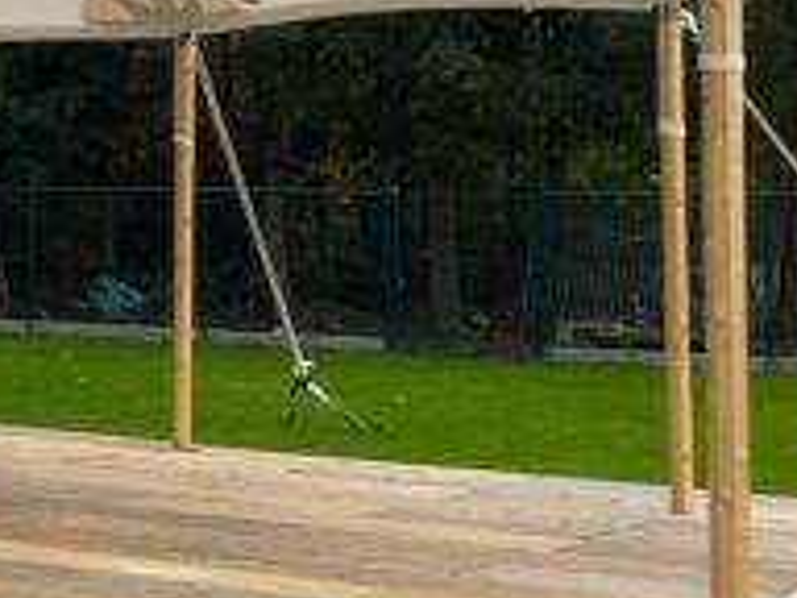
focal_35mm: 104
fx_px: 2394
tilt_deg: +3.7
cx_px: -519
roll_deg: -0.9
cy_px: 46
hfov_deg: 16.6
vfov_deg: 14.1
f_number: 1.6
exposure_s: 1/1086
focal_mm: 5.1
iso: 50
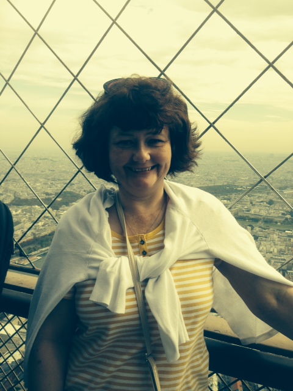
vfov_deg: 55.4
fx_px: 372
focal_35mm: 33
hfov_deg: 42.9
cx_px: 146
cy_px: 196
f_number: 2.4
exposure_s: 1/753
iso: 50
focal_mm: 4.12
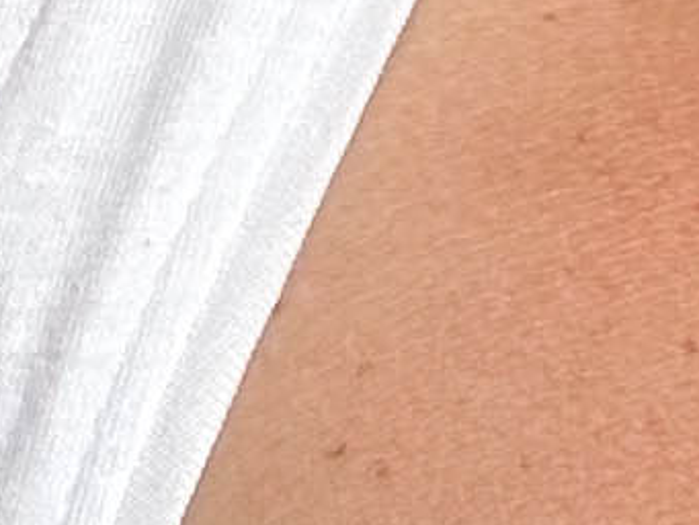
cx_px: 477
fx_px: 3333
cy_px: -1202
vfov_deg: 7.6
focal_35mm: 165
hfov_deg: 12.0
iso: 25
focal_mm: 2.69
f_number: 1.9
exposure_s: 1/190
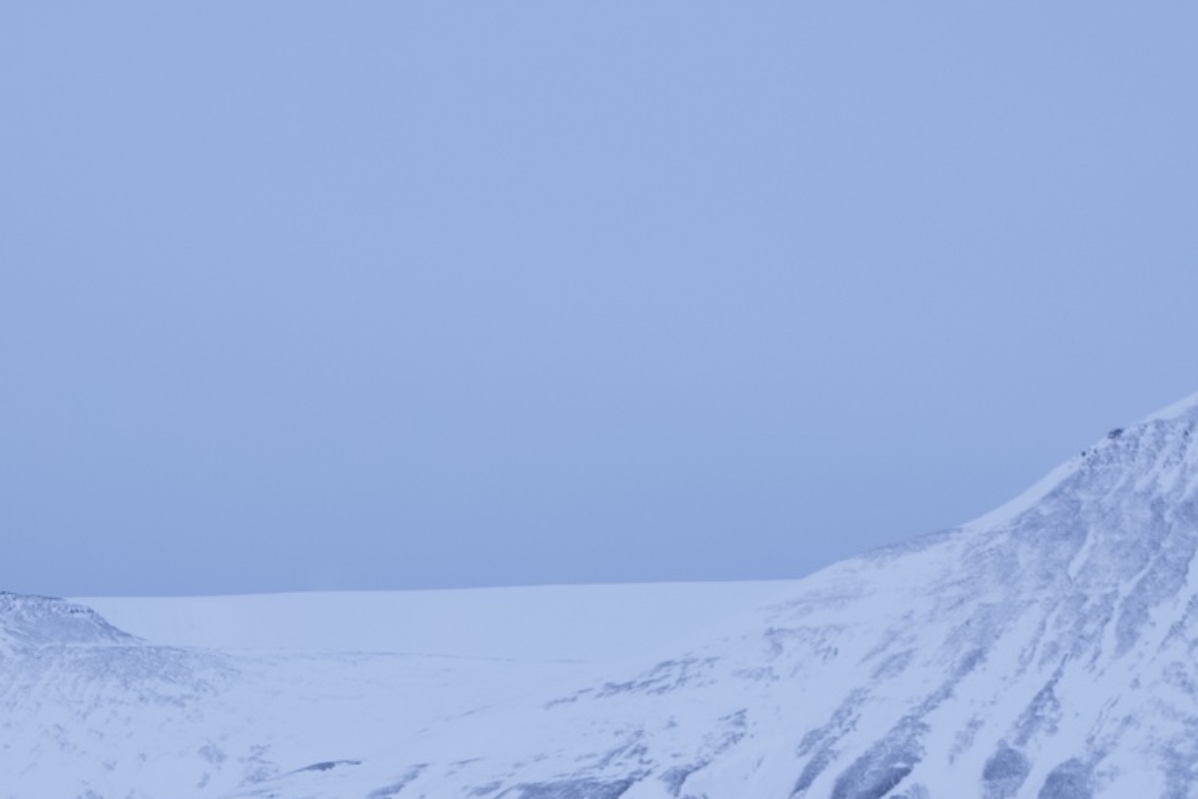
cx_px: 417
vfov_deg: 8.2
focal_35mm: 164
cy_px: 1107
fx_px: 5457
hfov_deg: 12.5
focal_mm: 50
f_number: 2.8
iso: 500
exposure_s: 1/250
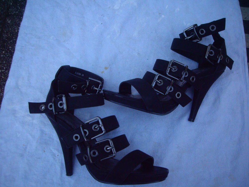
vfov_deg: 37.7
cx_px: 124
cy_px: 94
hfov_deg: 49.0
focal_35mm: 38
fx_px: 273
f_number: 2.7
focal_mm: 6.2
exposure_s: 1/40
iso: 200
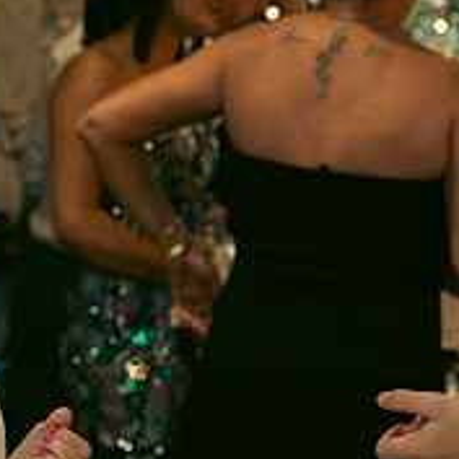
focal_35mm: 173
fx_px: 2595
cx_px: -156
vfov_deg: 10.0
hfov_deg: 9.9
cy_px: 434
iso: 2500
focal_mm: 62
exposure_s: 1/160
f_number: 3.5
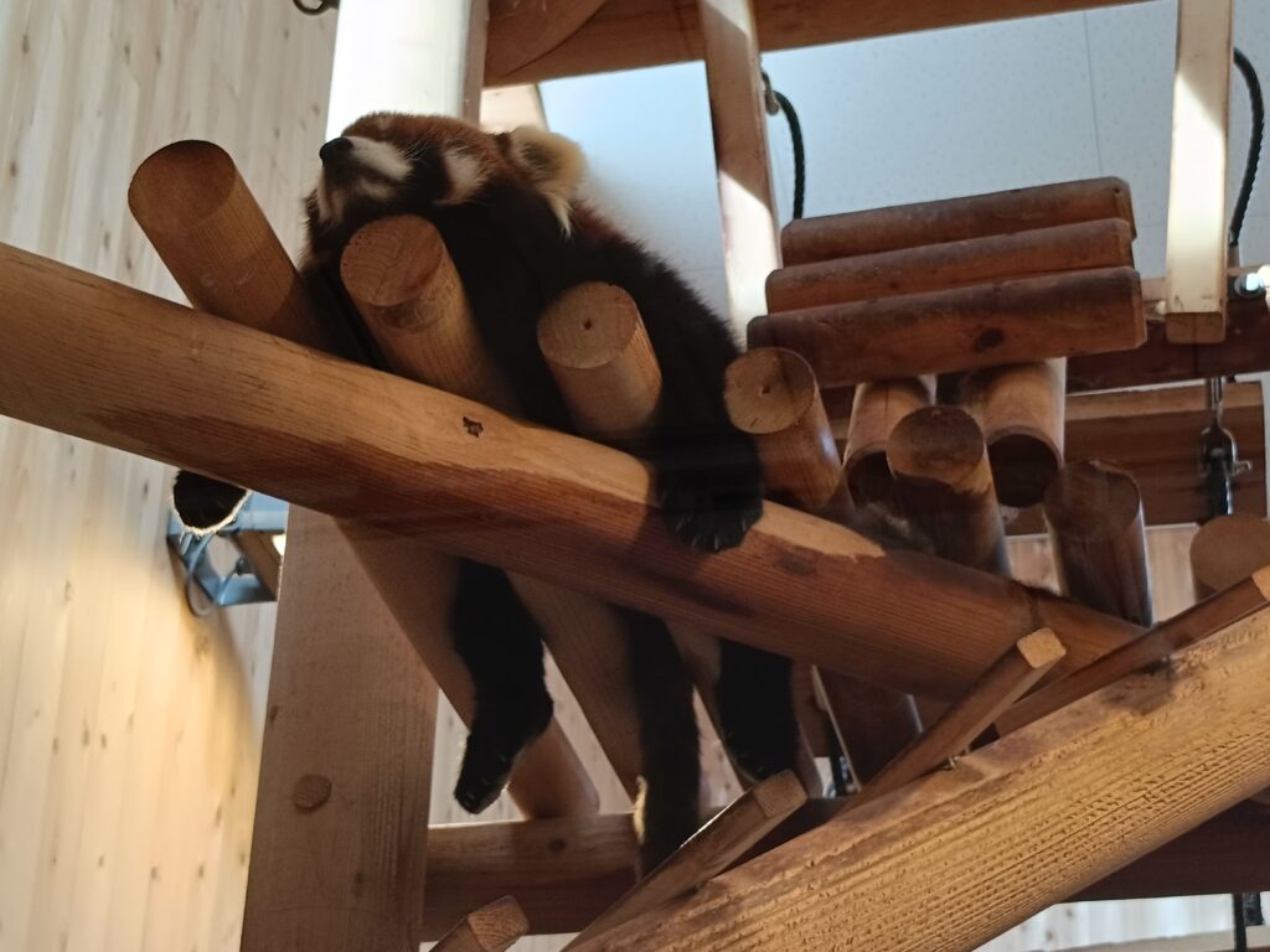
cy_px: 476
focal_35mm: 75
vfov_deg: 19.6
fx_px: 2752
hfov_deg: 26.0
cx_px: 635
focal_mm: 4.7
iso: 200
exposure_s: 1/50
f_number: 1.7
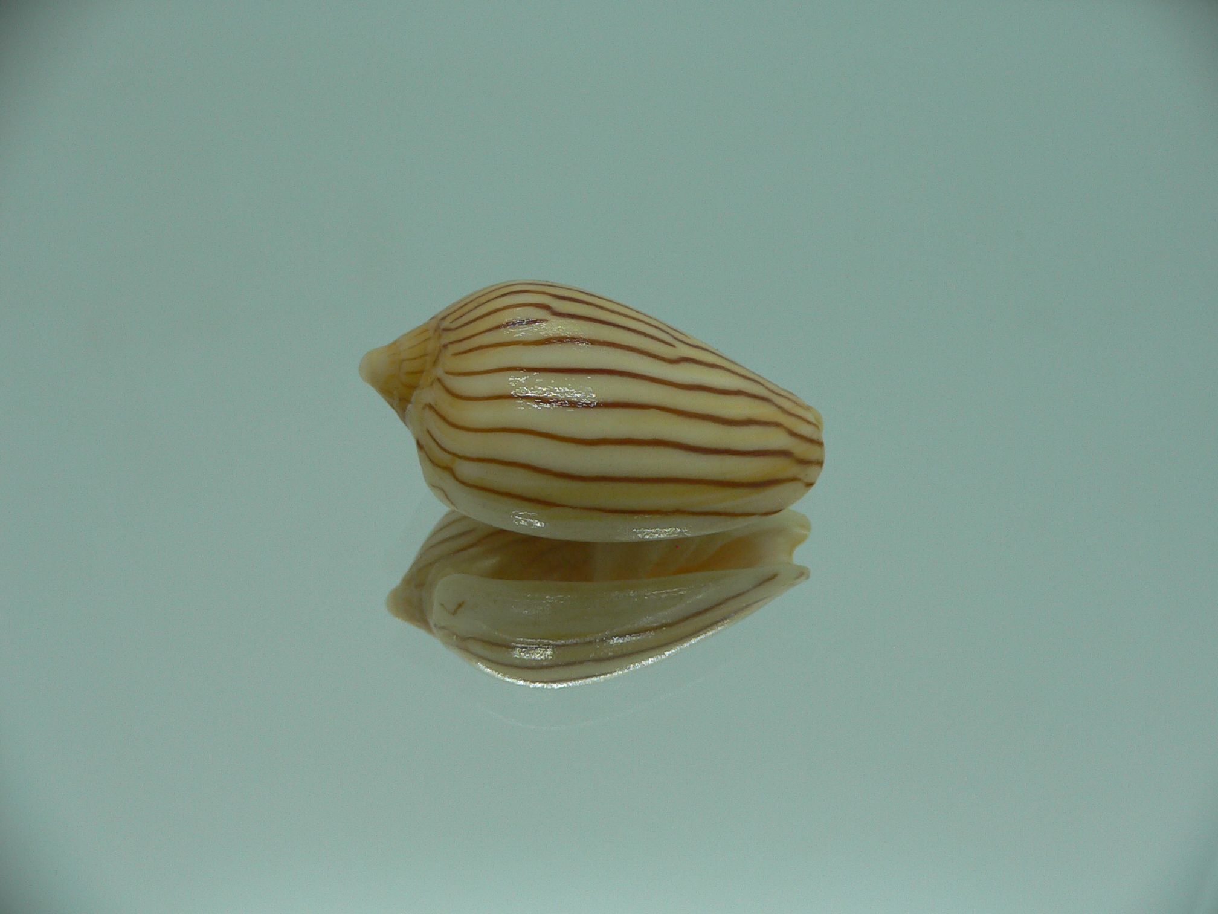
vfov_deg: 40.7
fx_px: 1232
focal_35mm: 35
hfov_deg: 52.6
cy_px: 457
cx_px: 609
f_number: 2.8
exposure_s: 1/80
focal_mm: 4.6
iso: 80
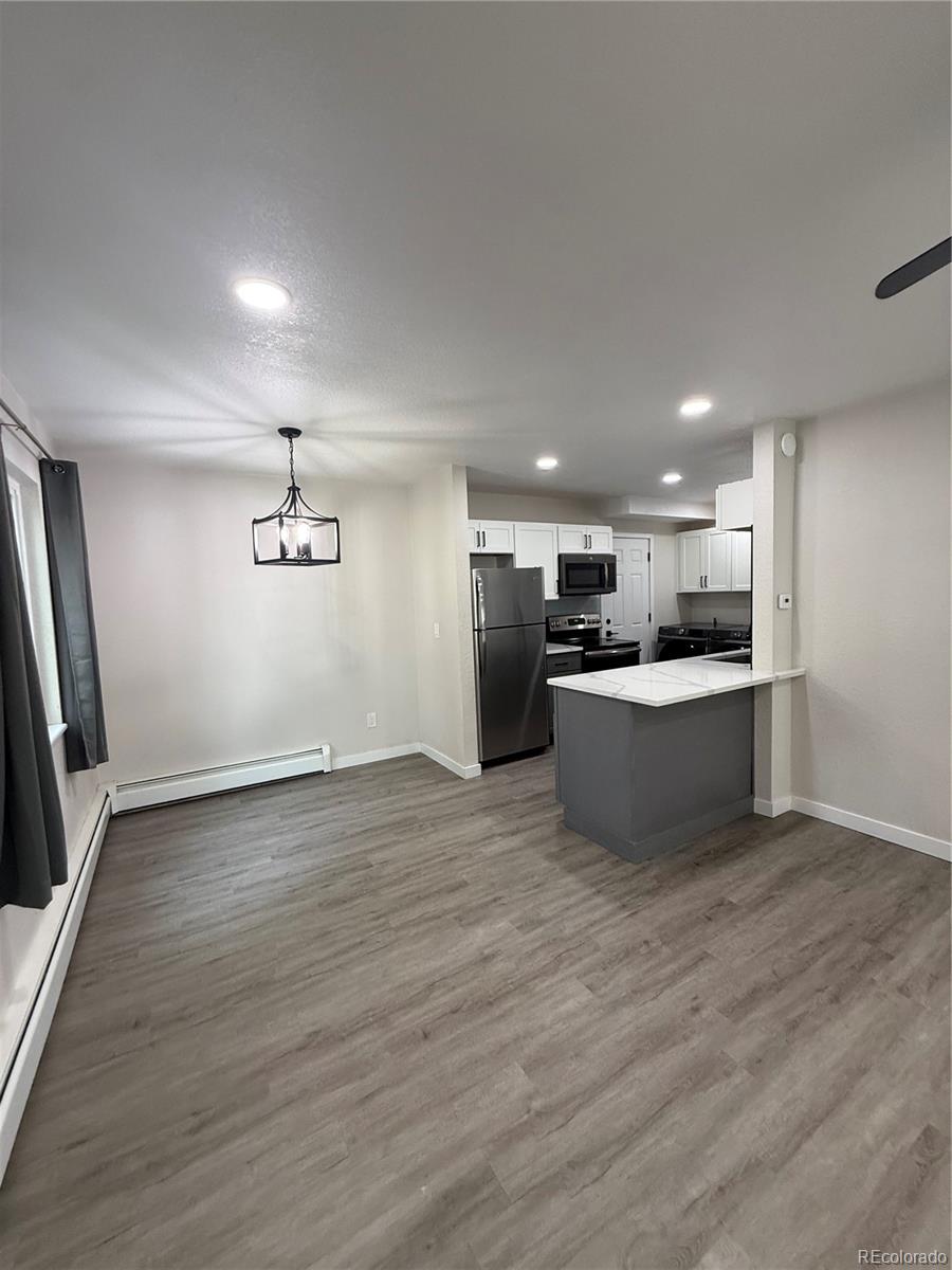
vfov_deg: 102.1
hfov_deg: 85.7
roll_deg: +1.7
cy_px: 635
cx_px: 476
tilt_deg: -2.7
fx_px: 513
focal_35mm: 14
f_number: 2.2
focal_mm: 2.22
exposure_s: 1/120
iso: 200
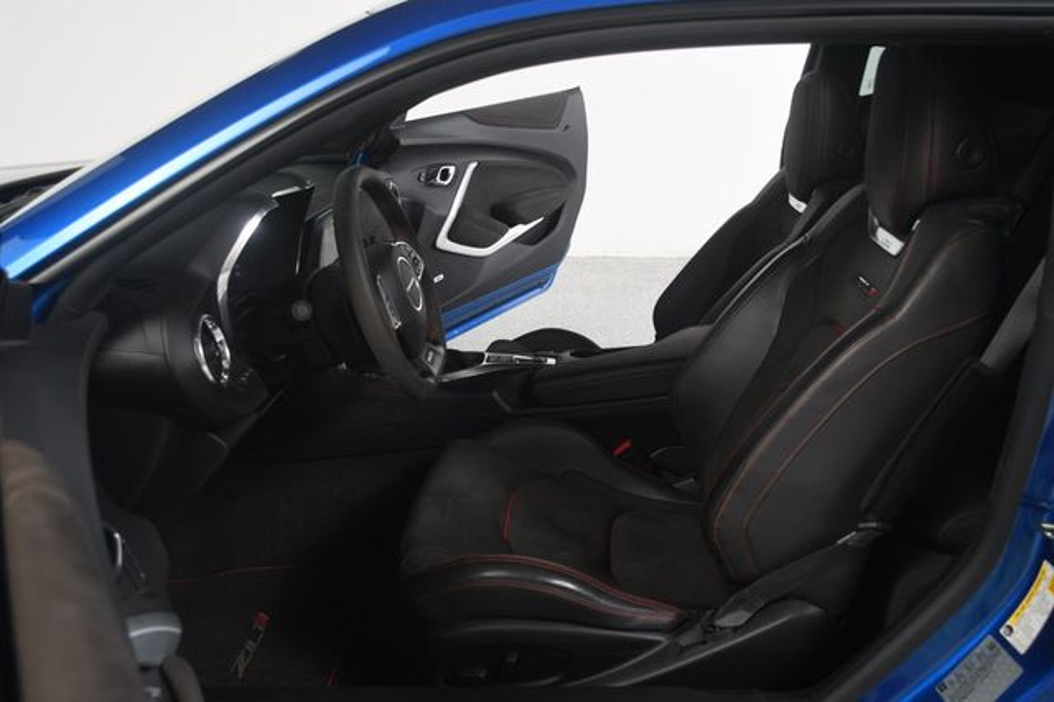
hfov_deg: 55.8
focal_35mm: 34
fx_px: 995
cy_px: 351
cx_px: 527
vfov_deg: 38.8
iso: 100
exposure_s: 1/160
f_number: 5.6
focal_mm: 23
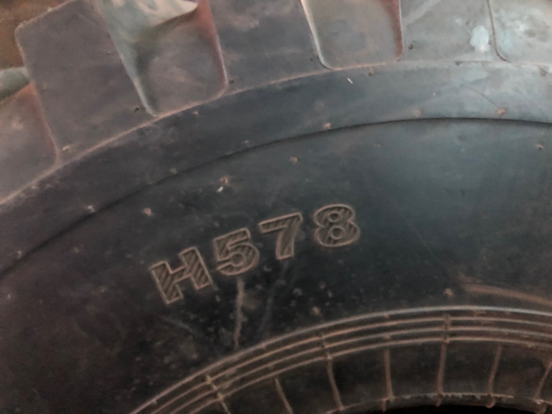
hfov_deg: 63.4
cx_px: 276
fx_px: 446
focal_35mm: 28
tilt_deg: -24.1
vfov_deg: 49.7
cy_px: 207
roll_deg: -1.0
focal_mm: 3.99
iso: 250
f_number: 1.8
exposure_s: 1/4
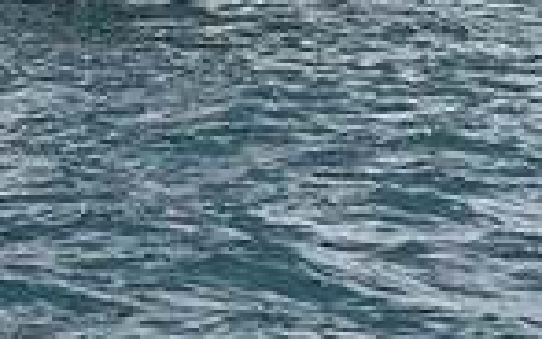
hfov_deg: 5.8
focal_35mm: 362
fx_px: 5349
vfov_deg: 3.5
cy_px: -707
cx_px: -120
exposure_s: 1/1250
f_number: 9
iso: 250
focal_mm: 90
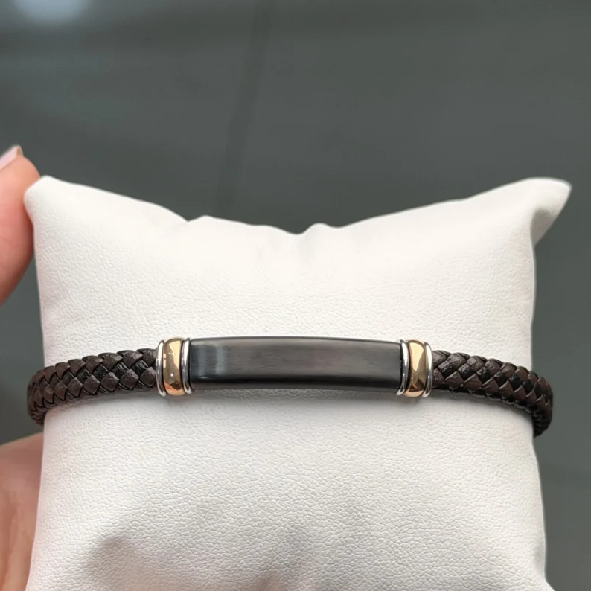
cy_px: 390
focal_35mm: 57
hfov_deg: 30.0
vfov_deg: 29.9
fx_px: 1101
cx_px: 294
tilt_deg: -76.4
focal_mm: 6.76
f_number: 1.78
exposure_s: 1/652
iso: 64
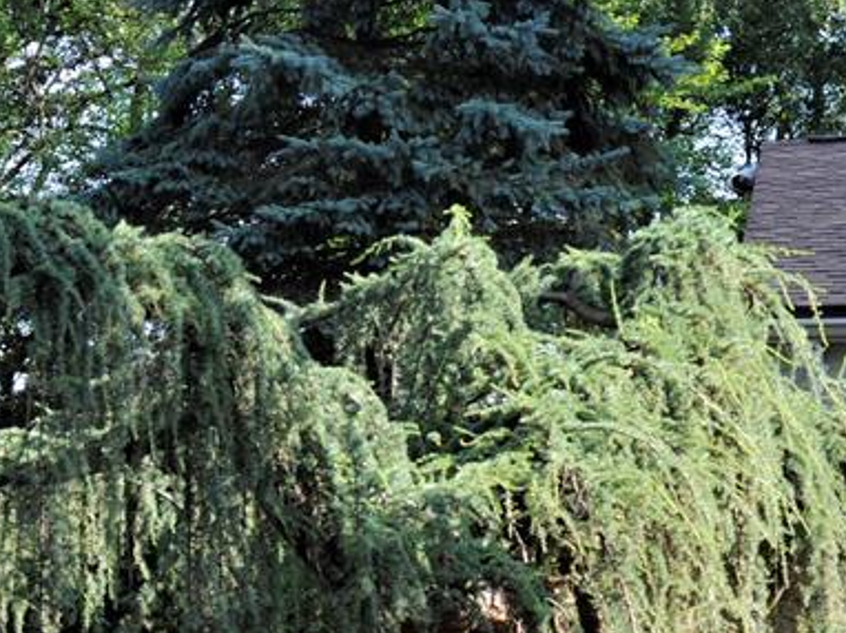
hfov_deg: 17.7
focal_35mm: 104
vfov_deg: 14.2
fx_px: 2540
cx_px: -249
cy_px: 433
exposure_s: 1/100
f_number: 8
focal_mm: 38
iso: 200
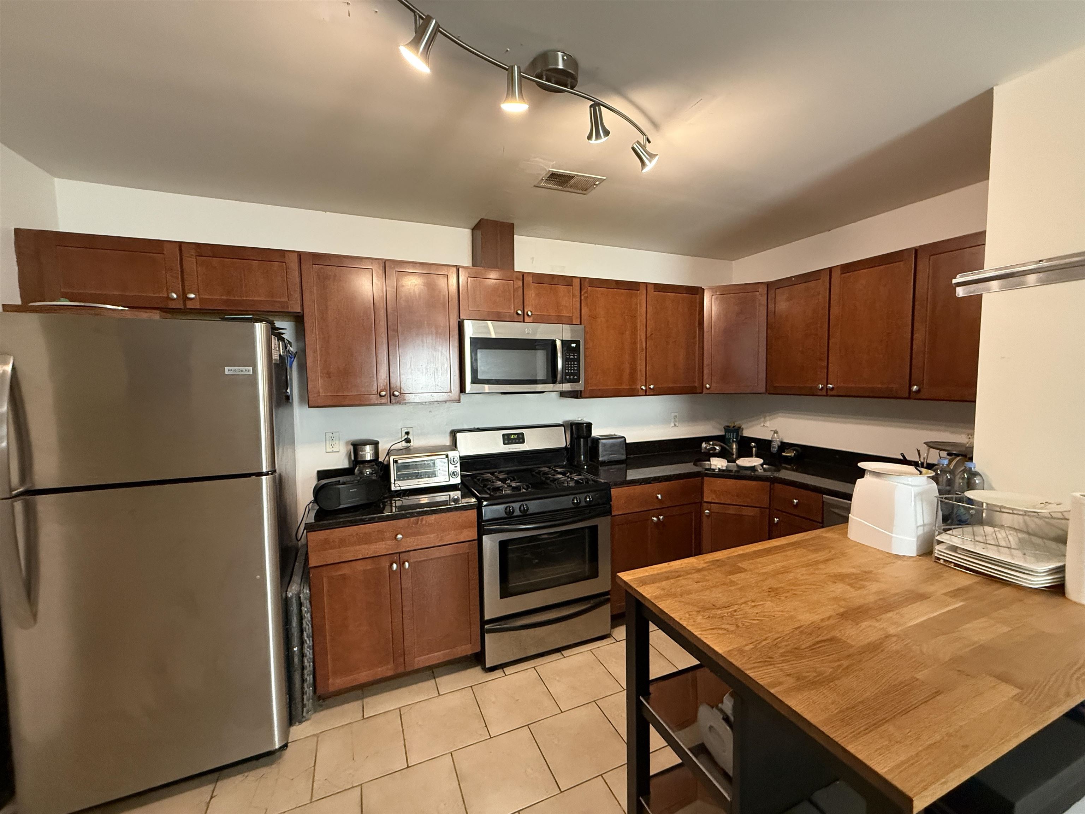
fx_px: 439
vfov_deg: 85.7
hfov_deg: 102.1
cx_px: 542
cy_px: 407
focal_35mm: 14
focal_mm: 2.22
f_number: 2.2
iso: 640
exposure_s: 1/60
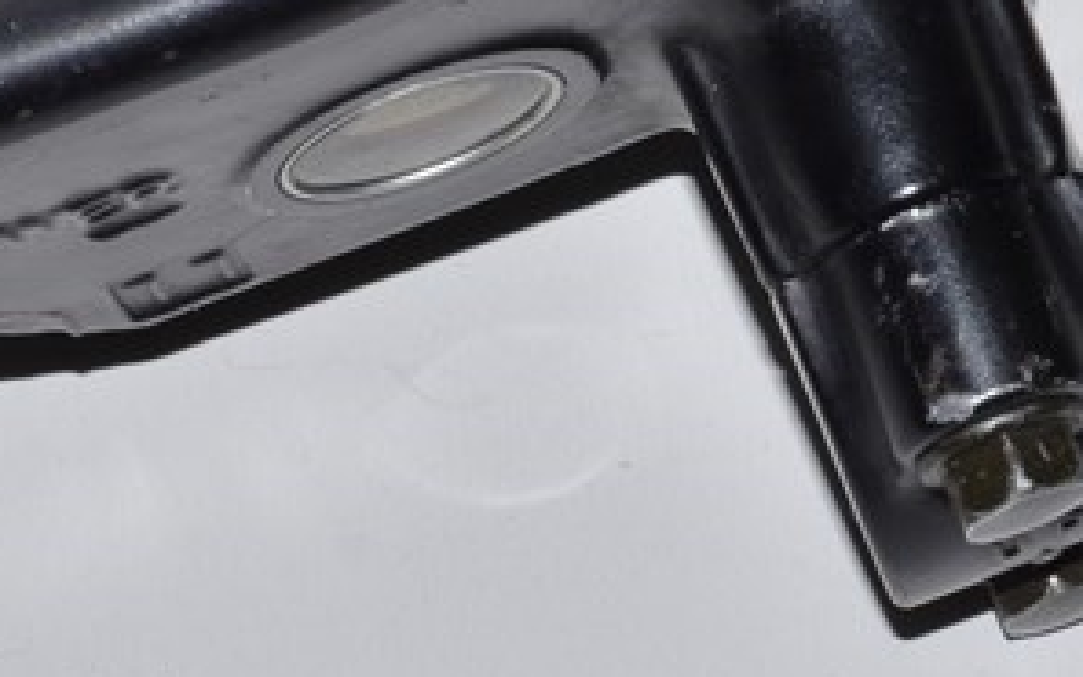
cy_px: -542
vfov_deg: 4.6
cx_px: 1226
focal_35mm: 280
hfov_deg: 7.4
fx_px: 8264
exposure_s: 1/125
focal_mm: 48
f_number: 18
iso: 160
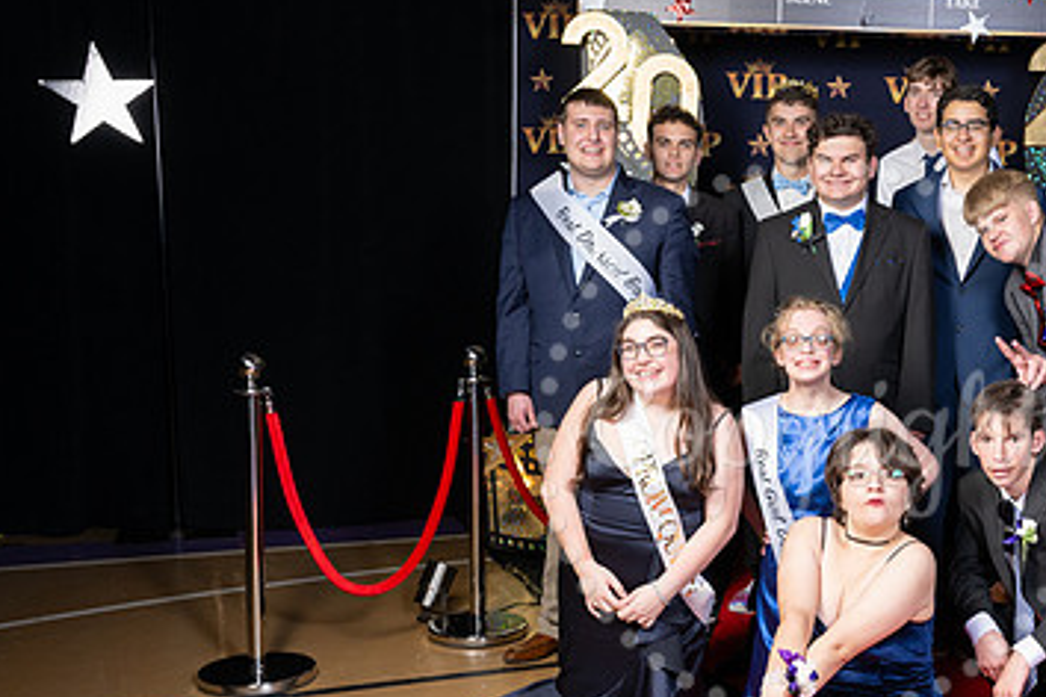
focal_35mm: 45
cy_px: 436
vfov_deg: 29.7
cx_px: 818
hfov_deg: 41.9
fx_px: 1307
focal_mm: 27.5
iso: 400
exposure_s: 1/125
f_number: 8
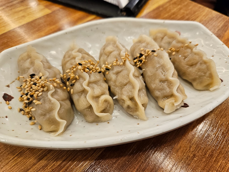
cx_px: 114
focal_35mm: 23
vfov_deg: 58.9
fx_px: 152
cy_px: 86
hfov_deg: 73.9
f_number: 1.8
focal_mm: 5.4
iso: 320
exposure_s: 1/120
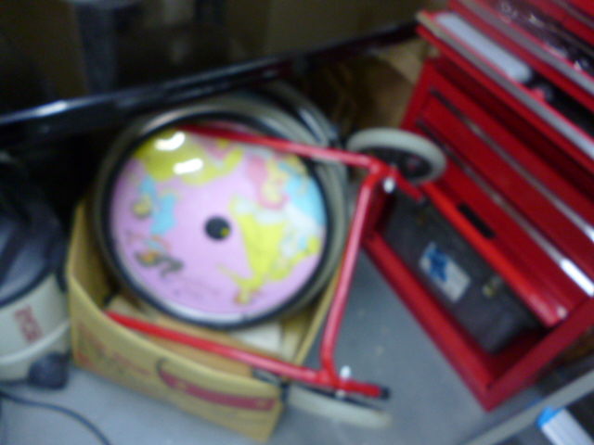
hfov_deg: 63.4
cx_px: 297
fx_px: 480
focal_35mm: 28
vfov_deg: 49.7
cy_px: 222
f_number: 3.1
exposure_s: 1/13
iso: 400
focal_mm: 5
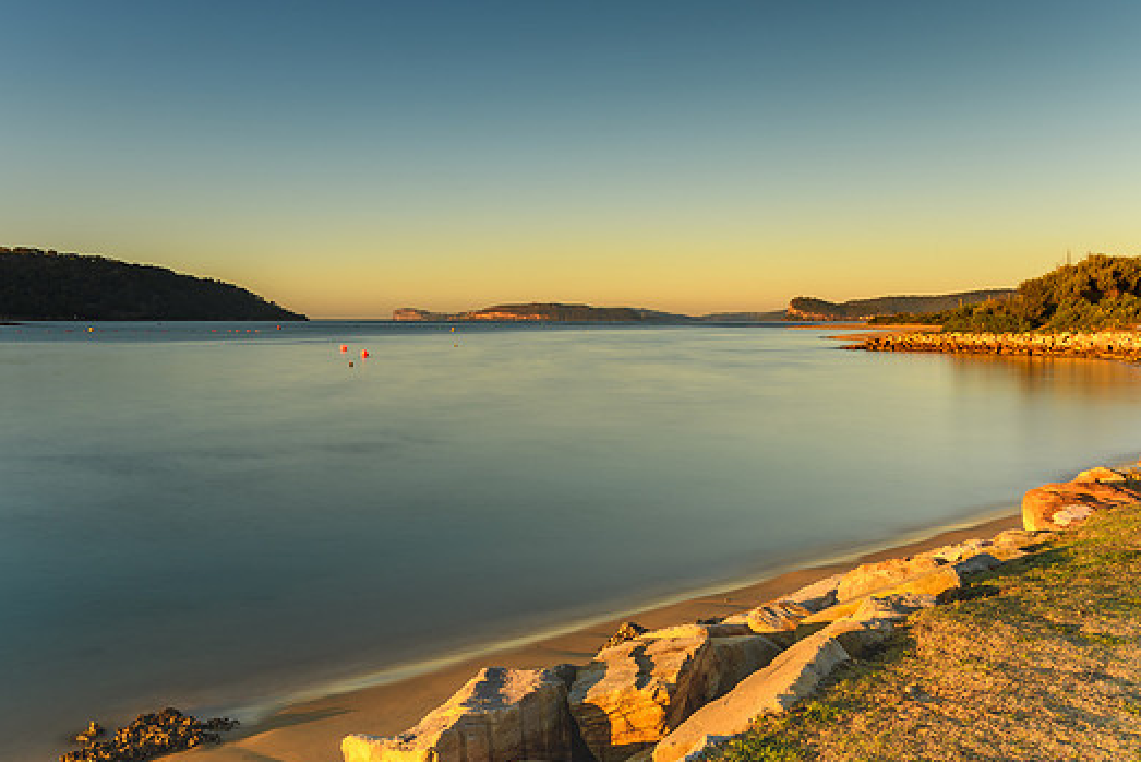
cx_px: 559
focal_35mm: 37
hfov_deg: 51.9
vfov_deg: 35.9
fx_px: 1173
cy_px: 350
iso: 50
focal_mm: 22
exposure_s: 20
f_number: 14
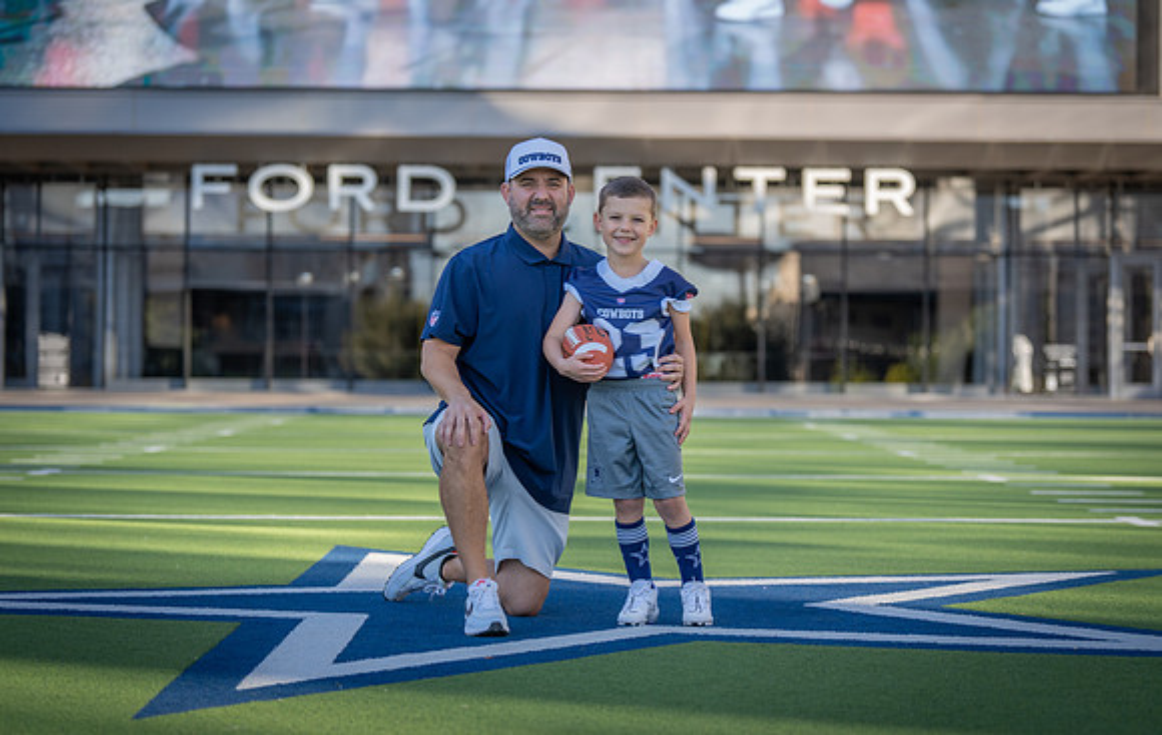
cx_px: 581
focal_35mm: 87
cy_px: 388
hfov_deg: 23.7
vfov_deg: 15.1
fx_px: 2771
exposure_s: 1/640
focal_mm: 84
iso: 125
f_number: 2.8
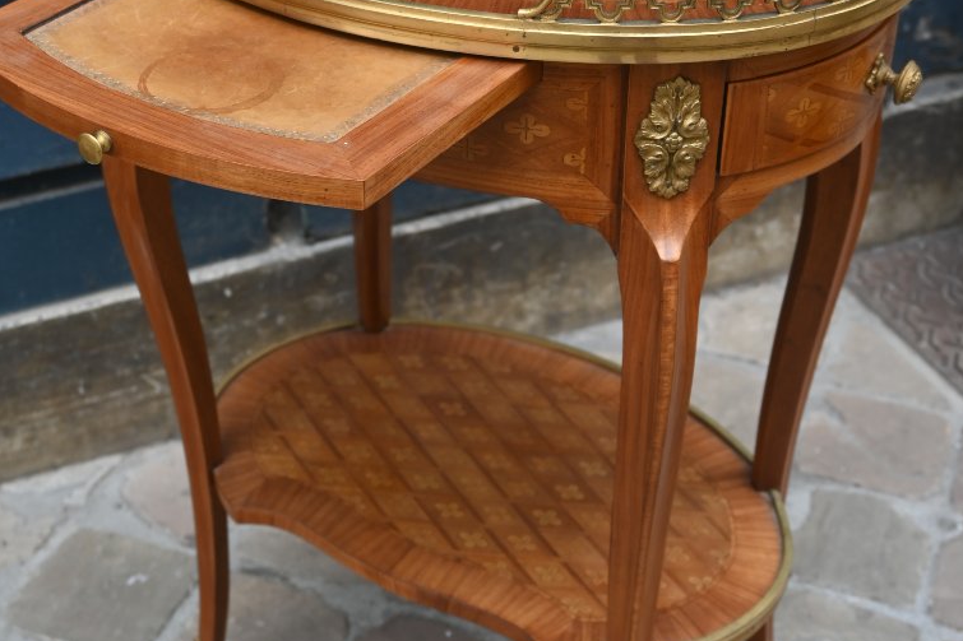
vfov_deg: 21.8
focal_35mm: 62
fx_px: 1658
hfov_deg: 32.4
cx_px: 467
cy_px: 403
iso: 200
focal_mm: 26
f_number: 4
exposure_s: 1/250
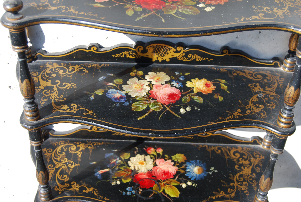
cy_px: 101
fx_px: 439
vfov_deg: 25.8
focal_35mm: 52
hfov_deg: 37.8
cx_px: 150
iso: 100
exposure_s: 1/160
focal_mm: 35
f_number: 6.3
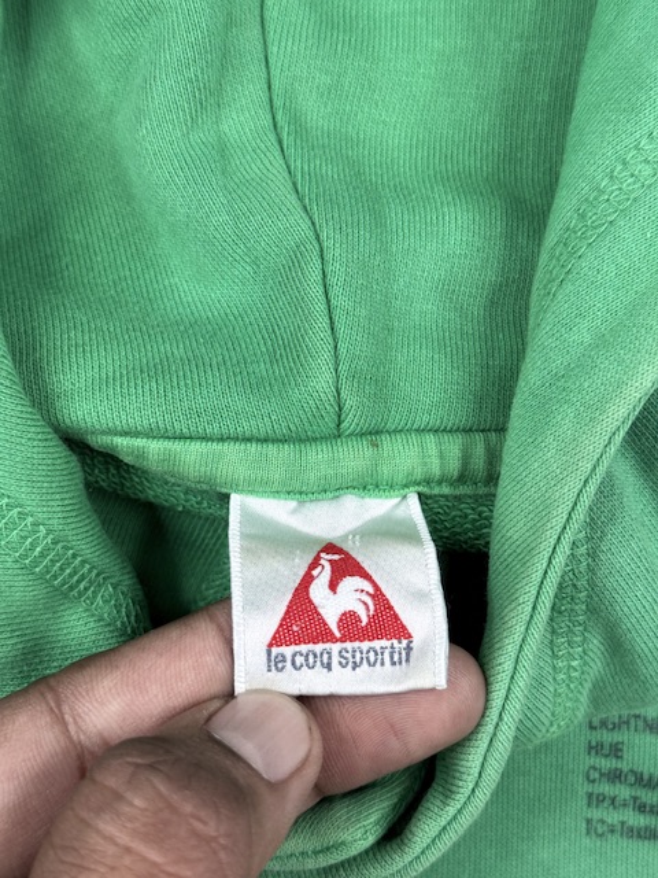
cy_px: 439
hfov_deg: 30.3
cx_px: 329
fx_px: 1217
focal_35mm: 48
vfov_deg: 39.7
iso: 50
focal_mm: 6.76
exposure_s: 1/100
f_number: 1.78
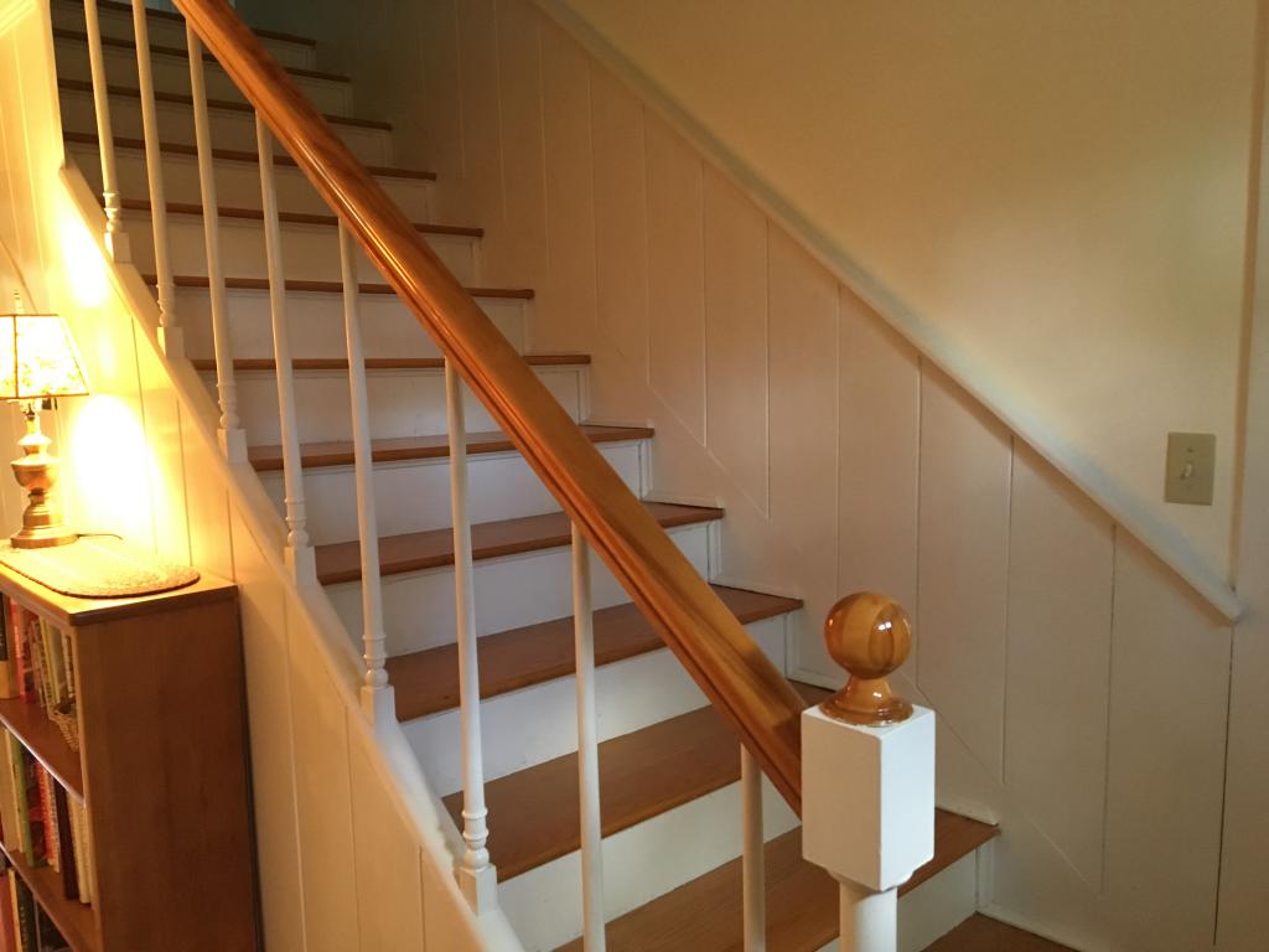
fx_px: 1063
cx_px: 634
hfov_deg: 61.7
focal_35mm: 29
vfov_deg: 48.2
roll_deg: +0.9
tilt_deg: -7.4
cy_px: 476
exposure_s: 1/15
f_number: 2.2
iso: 250
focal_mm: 4.15
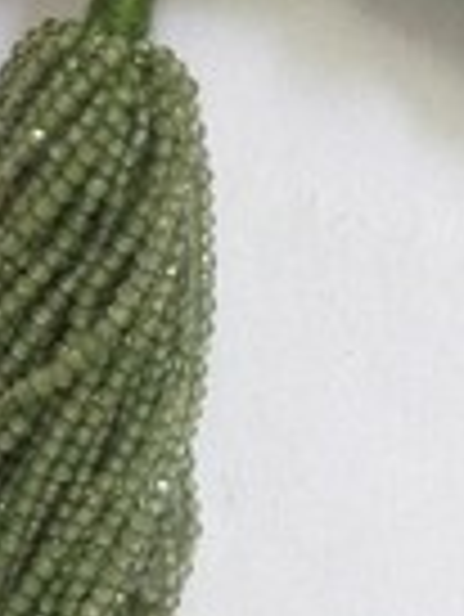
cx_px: 520
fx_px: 2284
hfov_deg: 11.4
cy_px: 755
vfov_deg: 14.8
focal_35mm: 128
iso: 80
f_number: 2.4
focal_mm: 4.28
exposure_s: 1/20
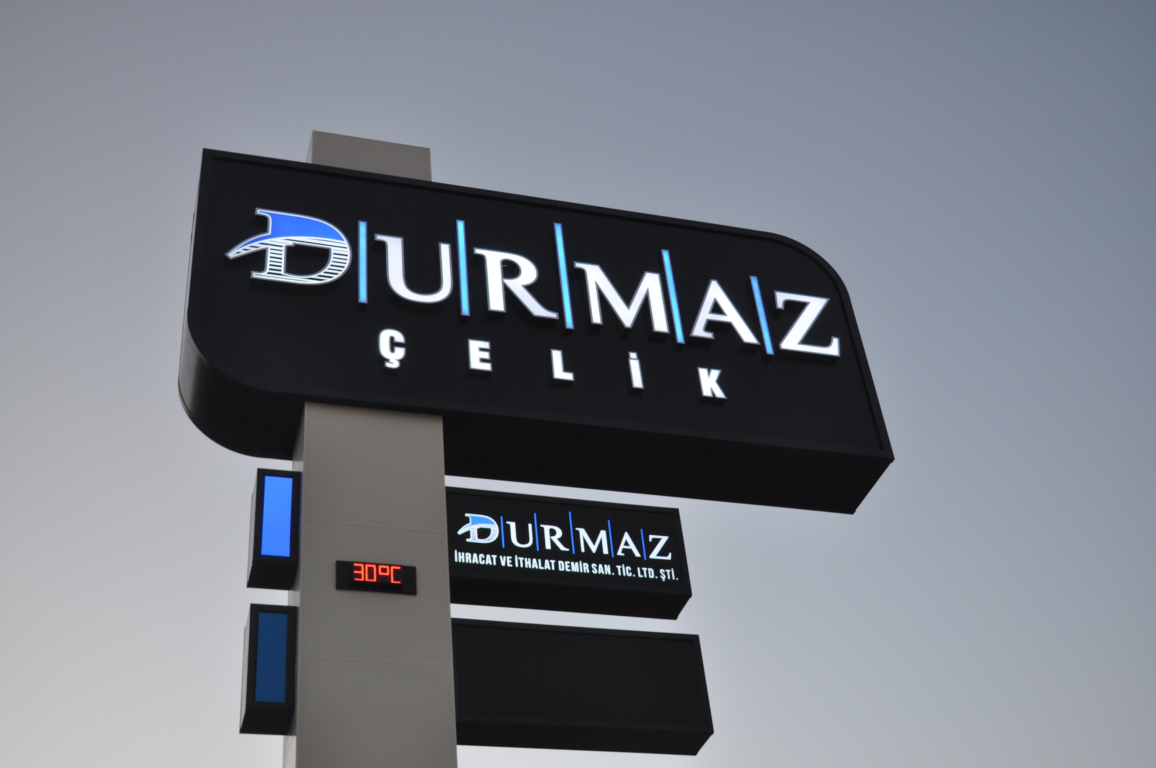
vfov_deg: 28.0
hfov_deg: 41.2
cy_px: 384
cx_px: 578
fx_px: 1539
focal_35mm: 48
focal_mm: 32
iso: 400
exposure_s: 1/80
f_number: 4.8
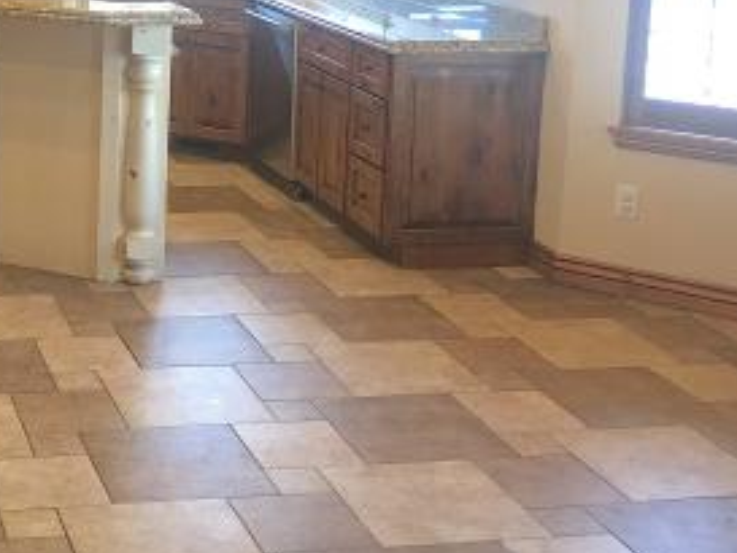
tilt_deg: -7.3
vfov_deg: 21.1
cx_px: 3
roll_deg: -1.4
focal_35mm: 68
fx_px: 1448
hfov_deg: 27.0
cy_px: 51
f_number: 2.2
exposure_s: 1/15
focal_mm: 4.15
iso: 32
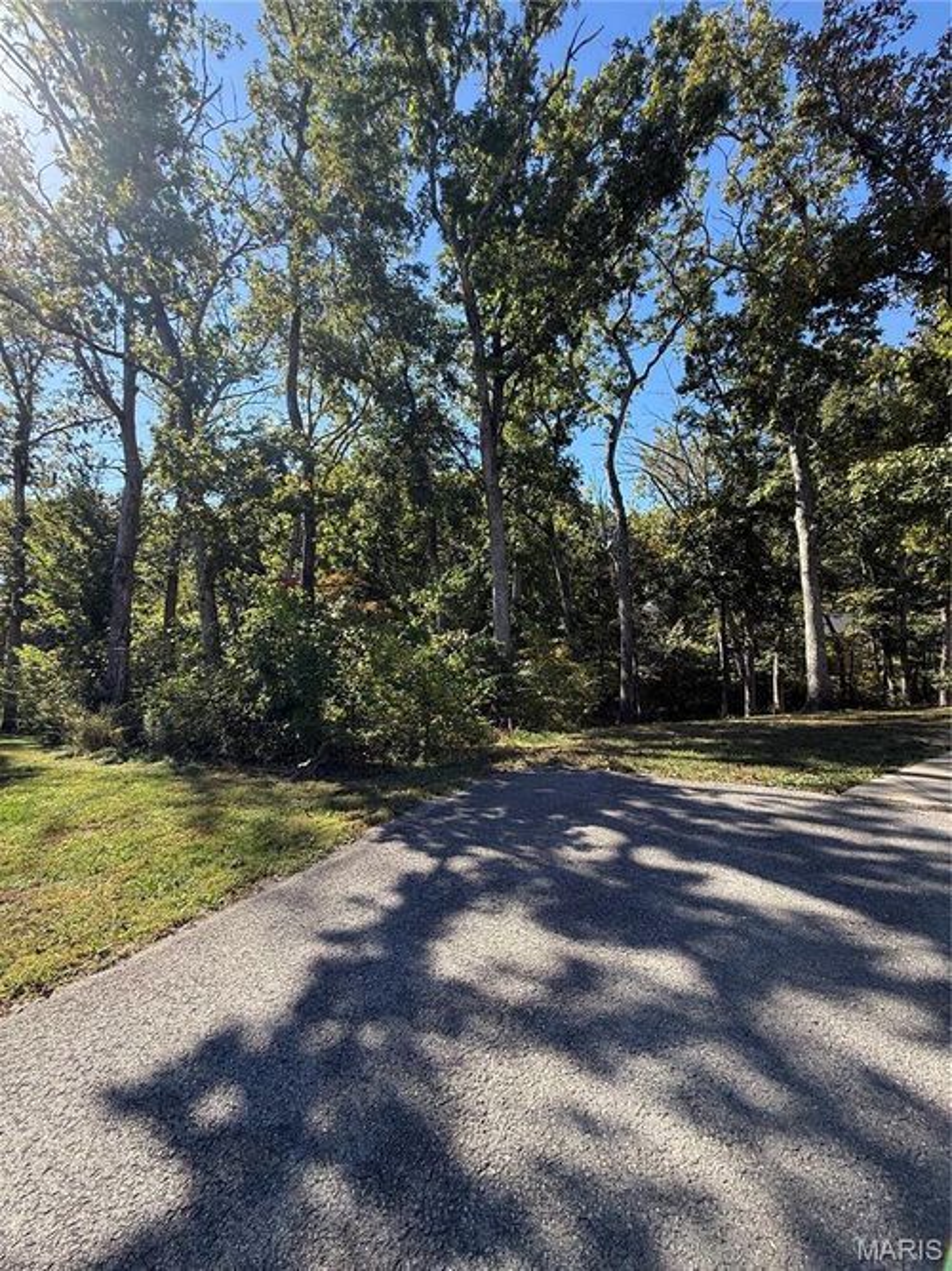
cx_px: 476
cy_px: 636
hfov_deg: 85.7
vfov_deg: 102.1
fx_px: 514
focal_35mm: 14
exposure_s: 1/502
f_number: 2.2
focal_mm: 2.22
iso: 64
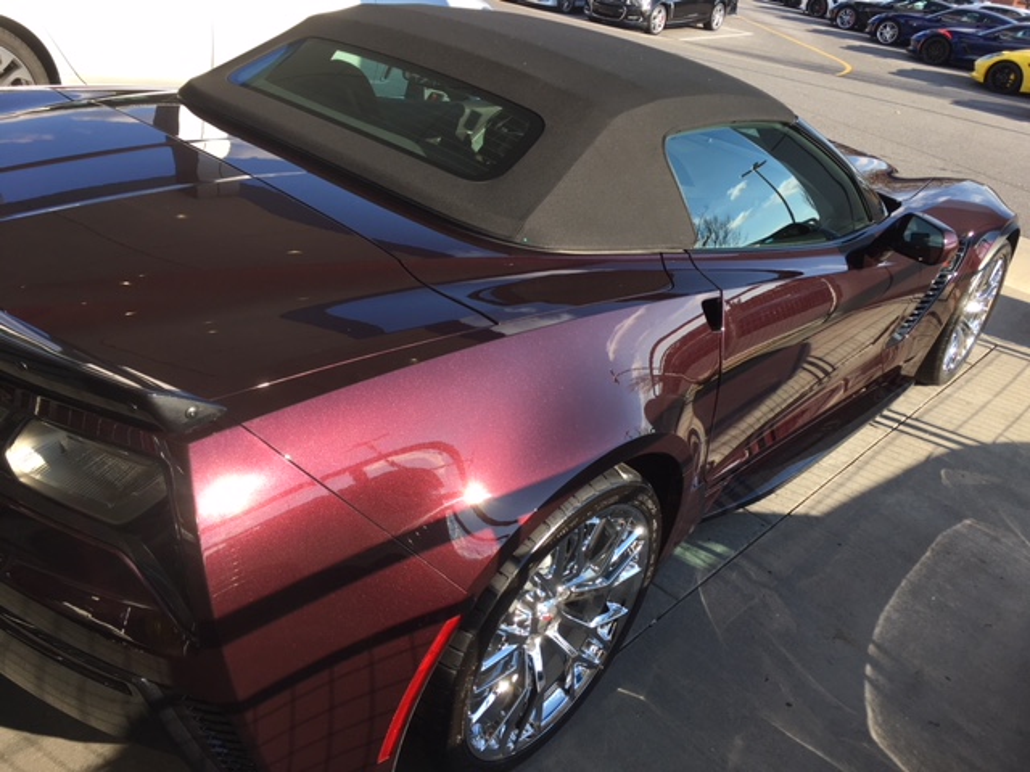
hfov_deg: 61.7
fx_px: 863
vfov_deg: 48.2
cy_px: 386
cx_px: 515
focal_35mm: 29
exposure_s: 1/432
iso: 25
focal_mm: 4.15
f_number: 2.2
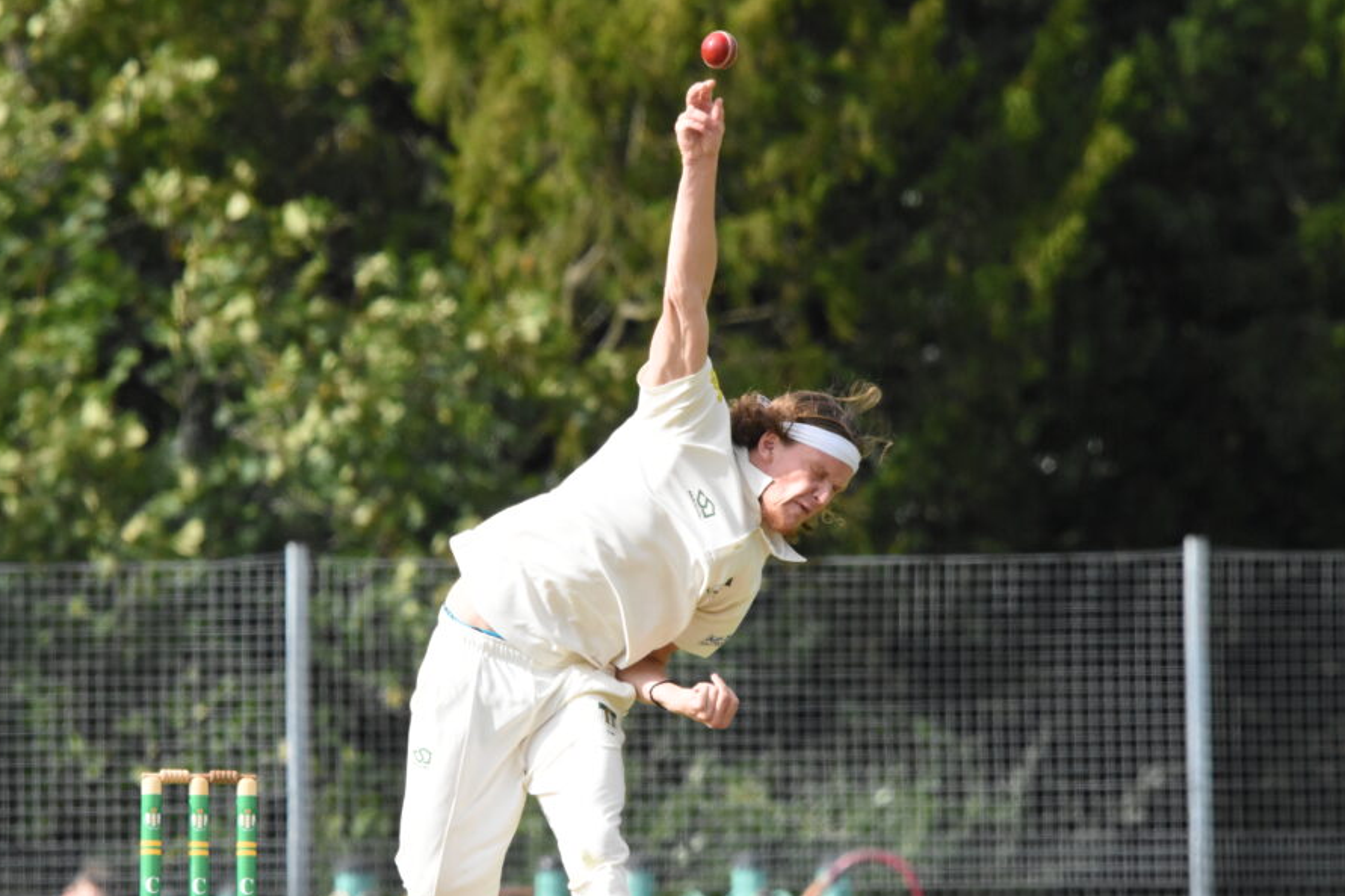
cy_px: 465
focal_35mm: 1036
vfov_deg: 1.3
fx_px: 38696
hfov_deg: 2.0
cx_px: 604
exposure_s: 1/4000
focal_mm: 600
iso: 3200
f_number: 11
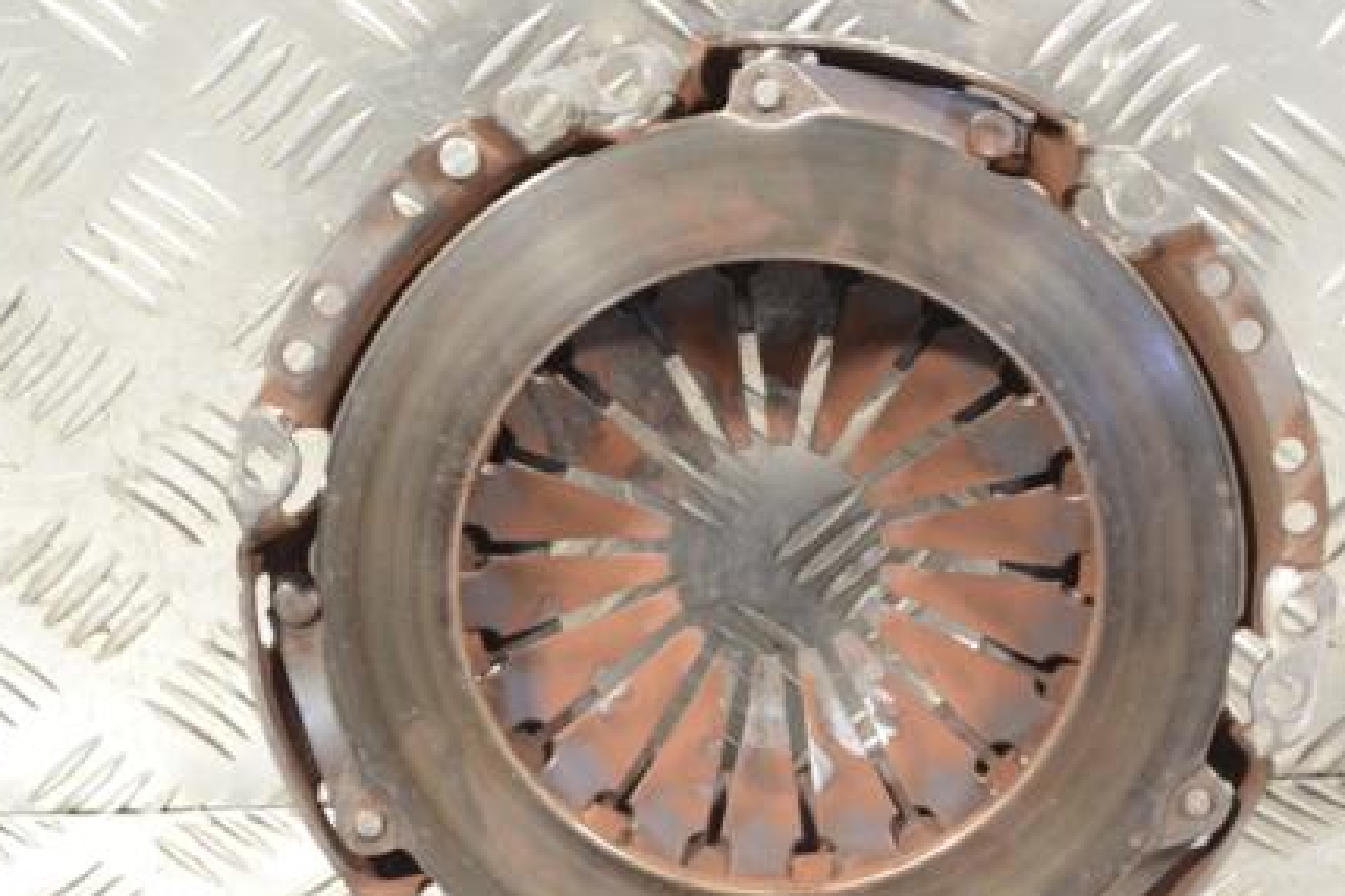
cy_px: 597
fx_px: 4321
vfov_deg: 11.8
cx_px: 701
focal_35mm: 116
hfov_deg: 17.7
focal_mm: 55
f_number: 5.6
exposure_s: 1/30
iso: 800
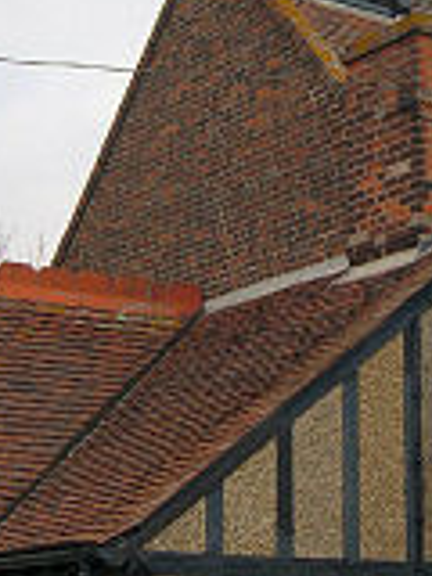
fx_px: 1814
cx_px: 283
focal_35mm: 109
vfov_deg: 18.0
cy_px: 198
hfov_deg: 13.6
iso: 100
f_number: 2.8
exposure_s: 1/183
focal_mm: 8
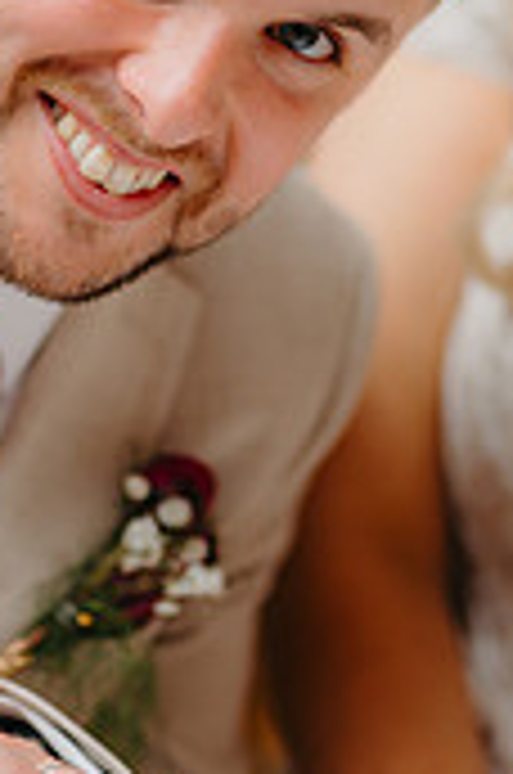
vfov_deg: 9.2
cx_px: 104
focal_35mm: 223
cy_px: 126
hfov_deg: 6.1
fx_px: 4786
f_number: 2
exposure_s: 1/400
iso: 200
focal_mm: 85
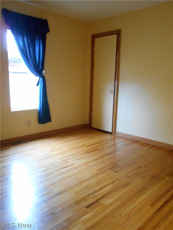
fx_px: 173
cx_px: 86
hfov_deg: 53.1
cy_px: 115
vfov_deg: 67.3
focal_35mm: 26
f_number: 3.2
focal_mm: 4.6
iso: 640
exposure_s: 1/8
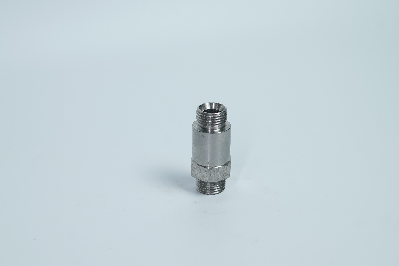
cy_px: 133
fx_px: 831
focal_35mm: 75
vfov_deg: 18.2
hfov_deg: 27.0
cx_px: 200
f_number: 4.5
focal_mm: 50
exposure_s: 1/160
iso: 250
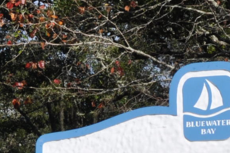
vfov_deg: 6.0
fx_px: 1447
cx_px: 202
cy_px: 228
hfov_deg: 9.1
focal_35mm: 227
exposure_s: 1/200
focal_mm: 29
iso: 200
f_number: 16
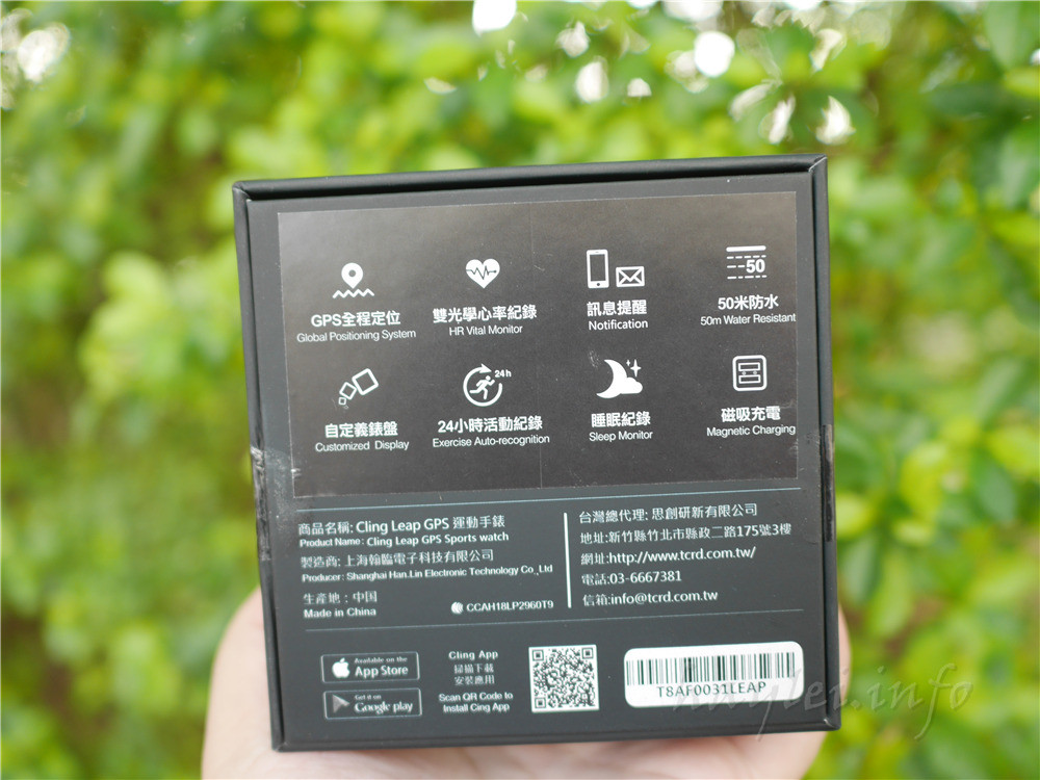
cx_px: 520
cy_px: 390
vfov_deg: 46.8
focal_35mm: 30
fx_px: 901
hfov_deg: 60.0
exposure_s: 1/100
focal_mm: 15
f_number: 1.8
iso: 200
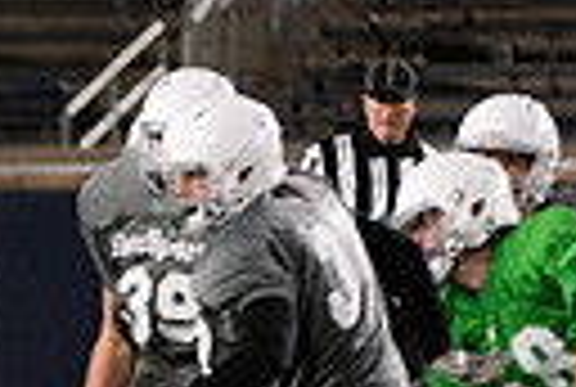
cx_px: -315
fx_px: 17417
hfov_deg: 1.9
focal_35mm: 1086
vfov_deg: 1.3
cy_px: 470
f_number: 4
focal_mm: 240
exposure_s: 1/500
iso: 4500
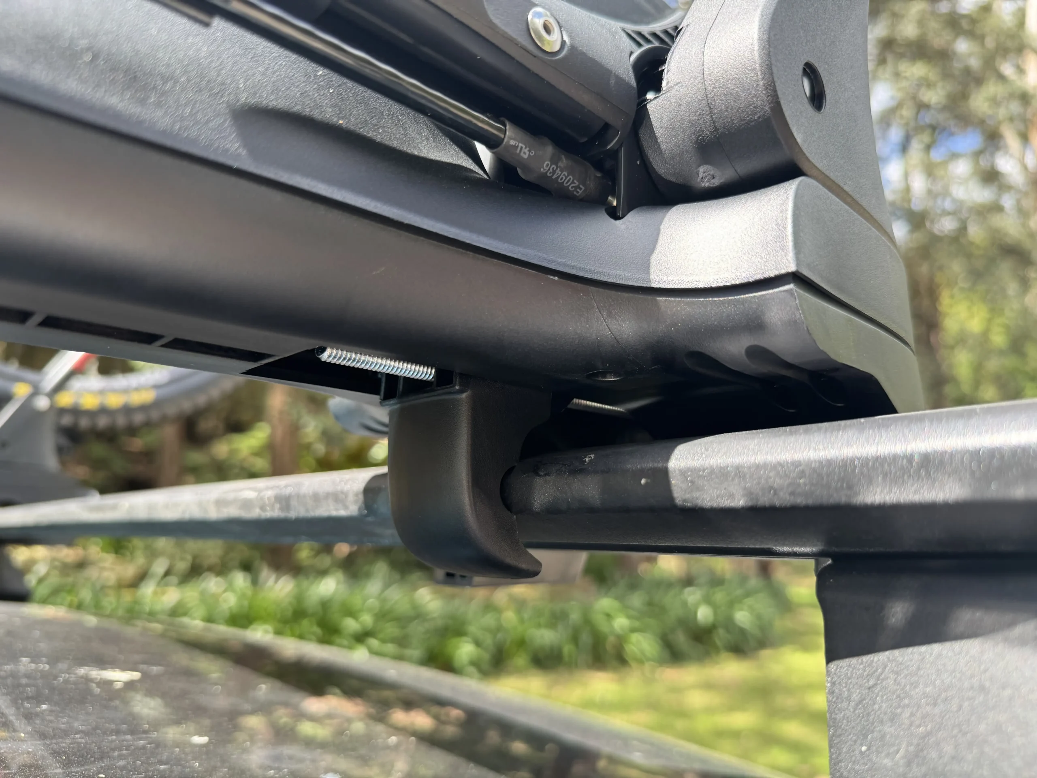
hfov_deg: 71.6
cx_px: 518
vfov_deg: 56.8
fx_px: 719
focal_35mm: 24
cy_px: 389
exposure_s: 1/220
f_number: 1.78
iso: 64
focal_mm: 6.76
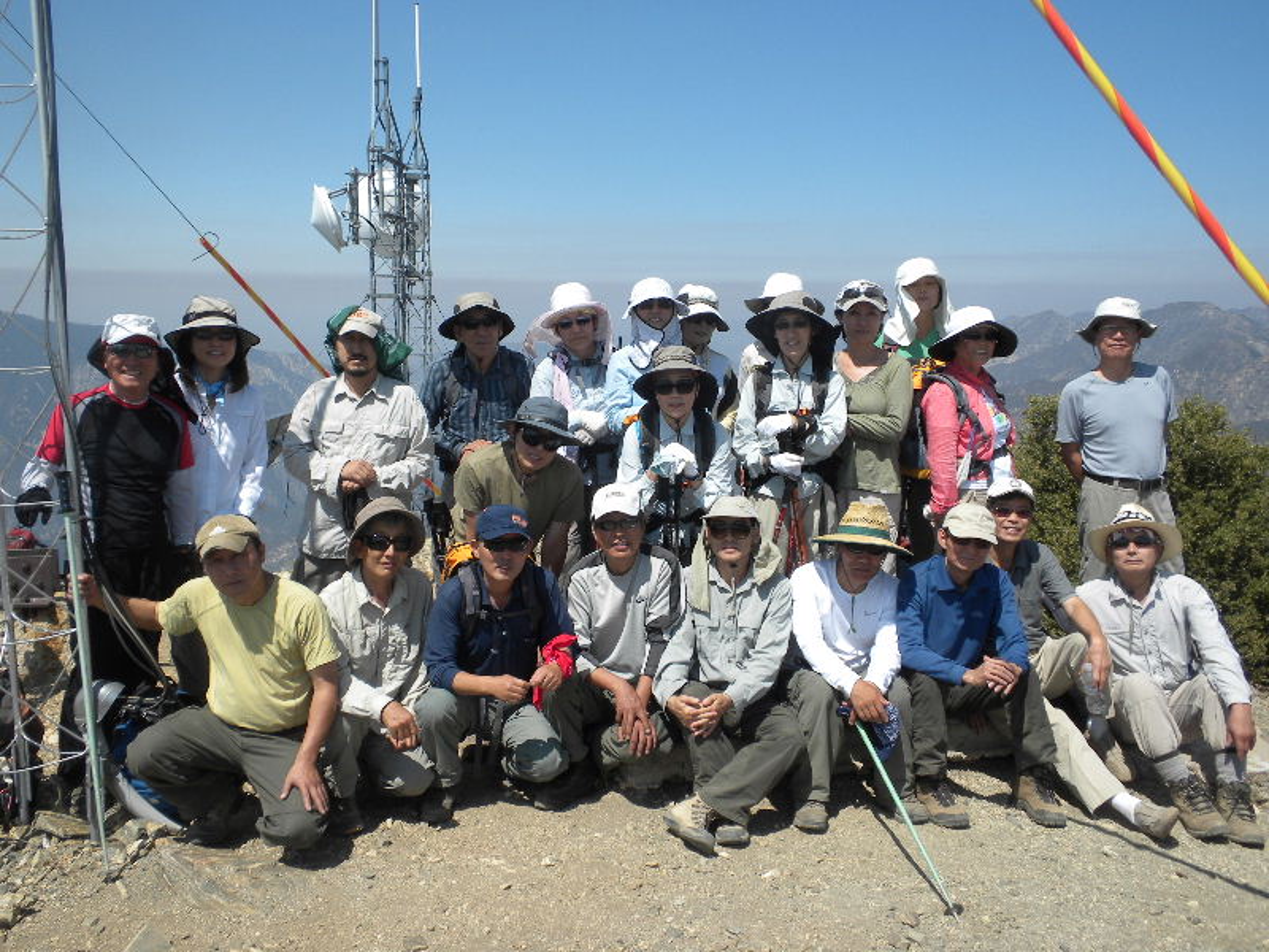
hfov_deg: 50.1
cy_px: 476
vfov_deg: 38.7
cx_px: 634
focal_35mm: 37
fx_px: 1356
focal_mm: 6.6
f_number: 10
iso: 64
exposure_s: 1/126
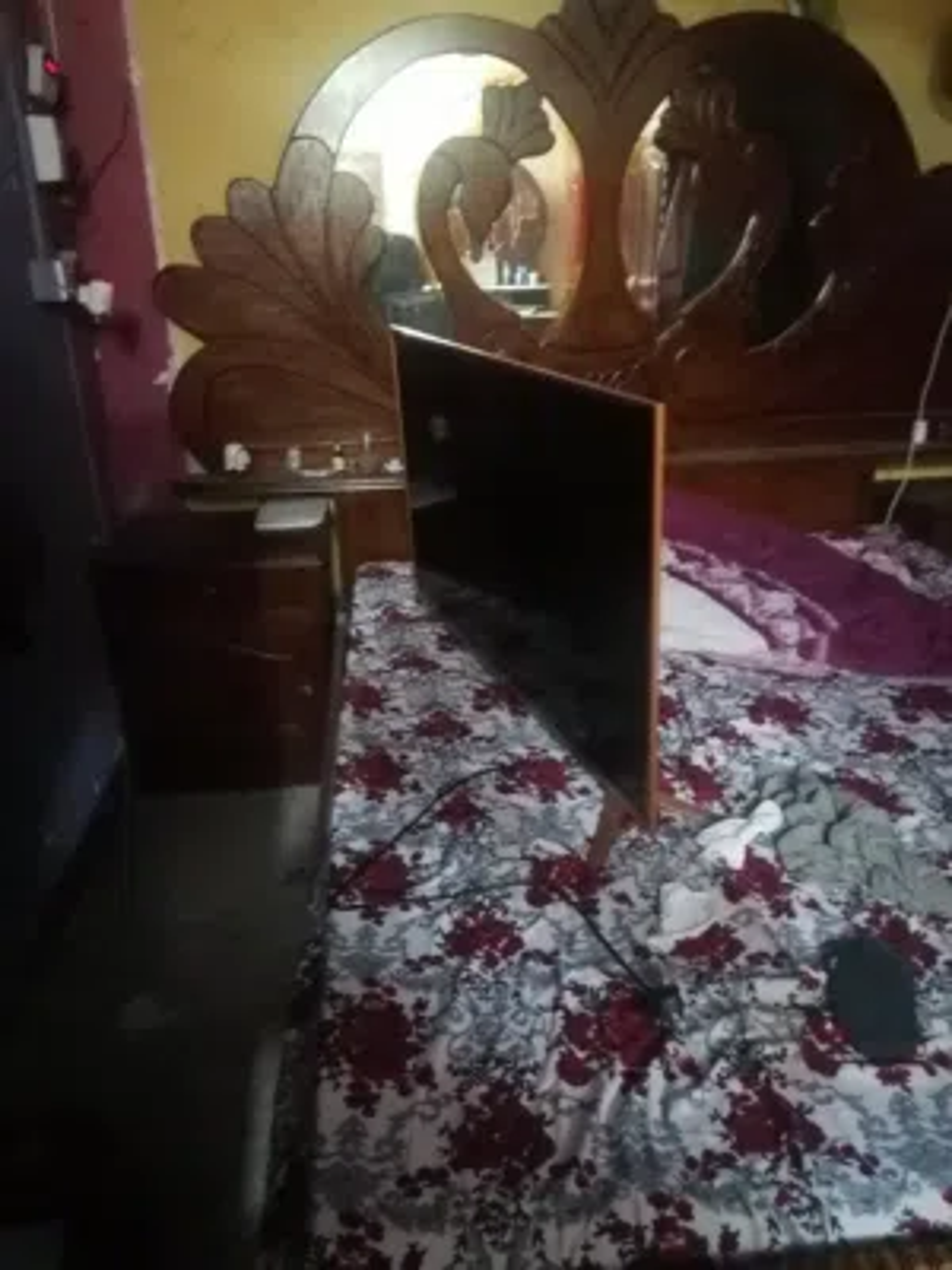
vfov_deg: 65.3
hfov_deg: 51.4
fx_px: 990
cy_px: 635
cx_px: 476
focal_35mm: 27
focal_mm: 5.3
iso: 2500
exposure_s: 1/14.3
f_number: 1.8
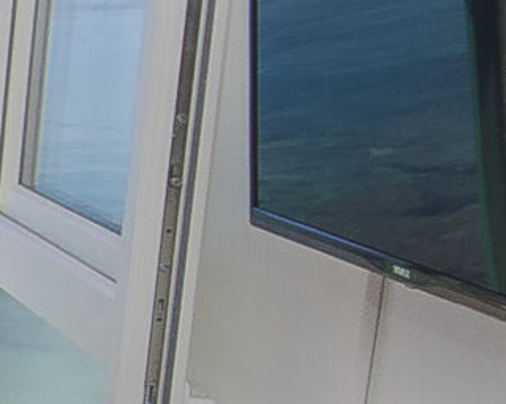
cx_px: -895
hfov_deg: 11.3
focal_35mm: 123
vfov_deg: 12.4
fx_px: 1842
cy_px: 380
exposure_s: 1/200
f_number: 9
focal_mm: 10
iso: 100
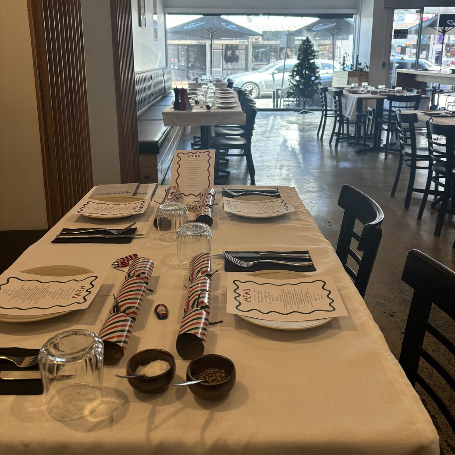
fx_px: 461
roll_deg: -0.5
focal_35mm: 31
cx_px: 230
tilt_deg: -13.0
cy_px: 164
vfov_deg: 51.8
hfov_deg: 52.5
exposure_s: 1/100
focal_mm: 5.96
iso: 80
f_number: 1.6
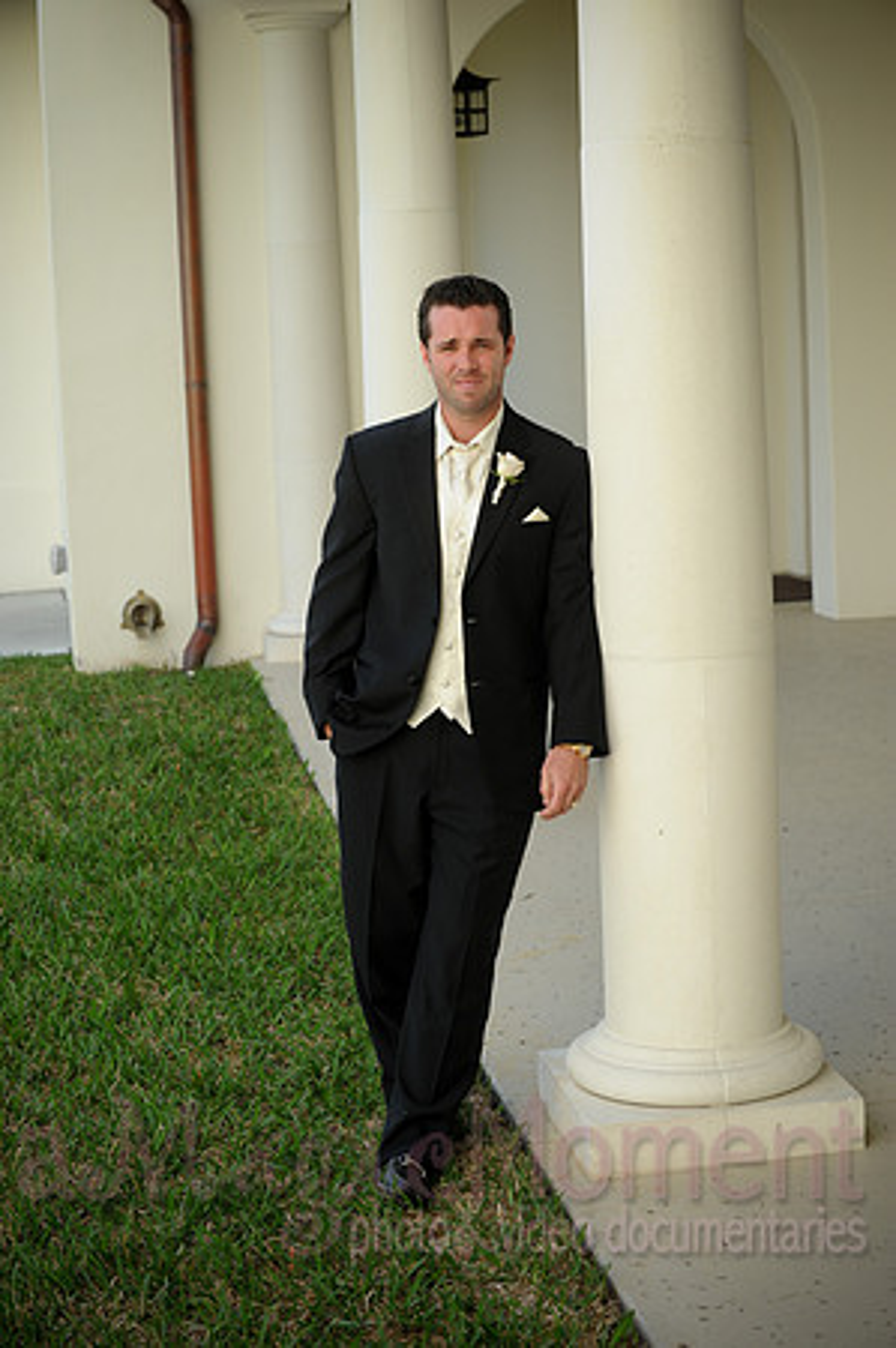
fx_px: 2619
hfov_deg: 19.4
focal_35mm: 70
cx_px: 448
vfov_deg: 28.9
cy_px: 674
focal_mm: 70
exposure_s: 1/320
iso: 250
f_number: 5
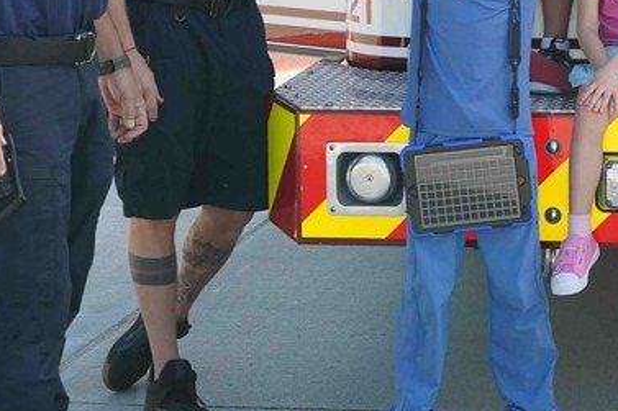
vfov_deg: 12.6
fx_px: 1819
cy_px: -91
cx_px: 715
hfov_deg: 18.4
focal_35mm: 106
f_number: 6.3
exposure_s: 1/1600
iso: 1600
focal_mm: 39
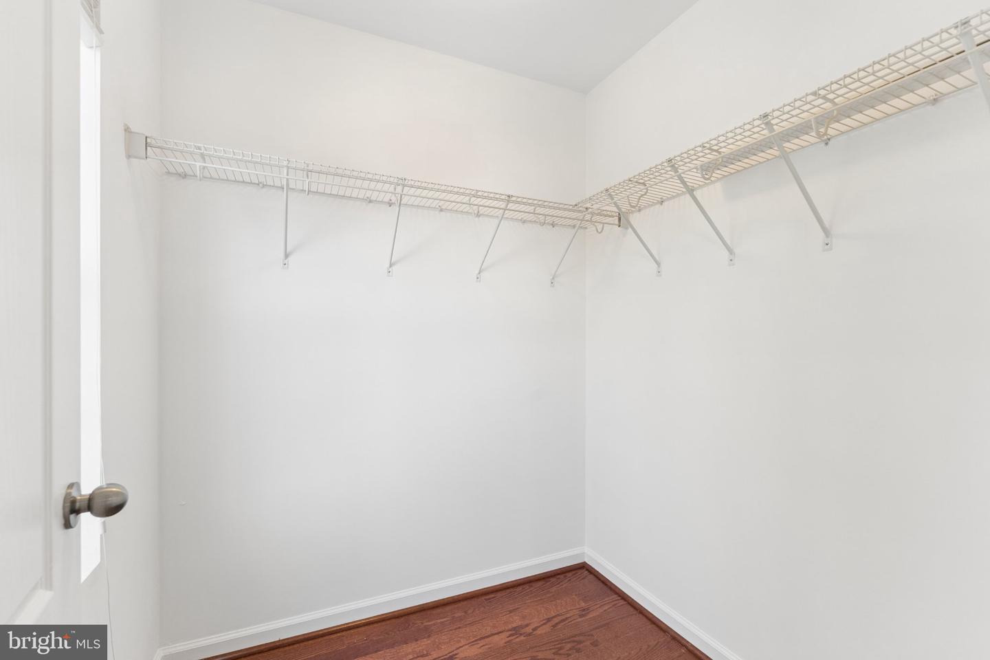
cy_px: 330
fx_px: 423
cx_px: 495
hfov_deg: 98.9
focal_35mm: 15
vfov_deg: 75.9
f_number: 7.1
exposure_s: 1/125
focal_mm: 15.4
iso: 1250
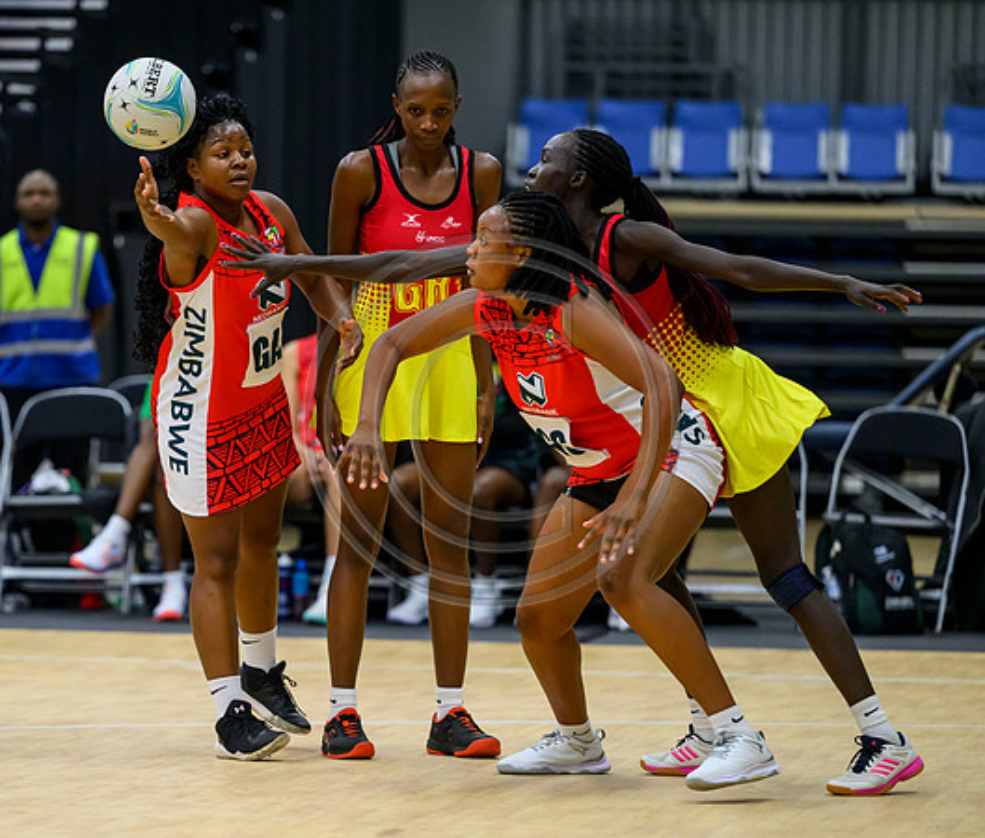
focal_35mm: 237
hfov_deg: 8.0
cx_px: 305
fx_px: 7080
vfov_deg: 6.8
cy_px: 482
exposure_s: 1/1000
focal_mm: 175
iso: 4000
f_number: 3.2
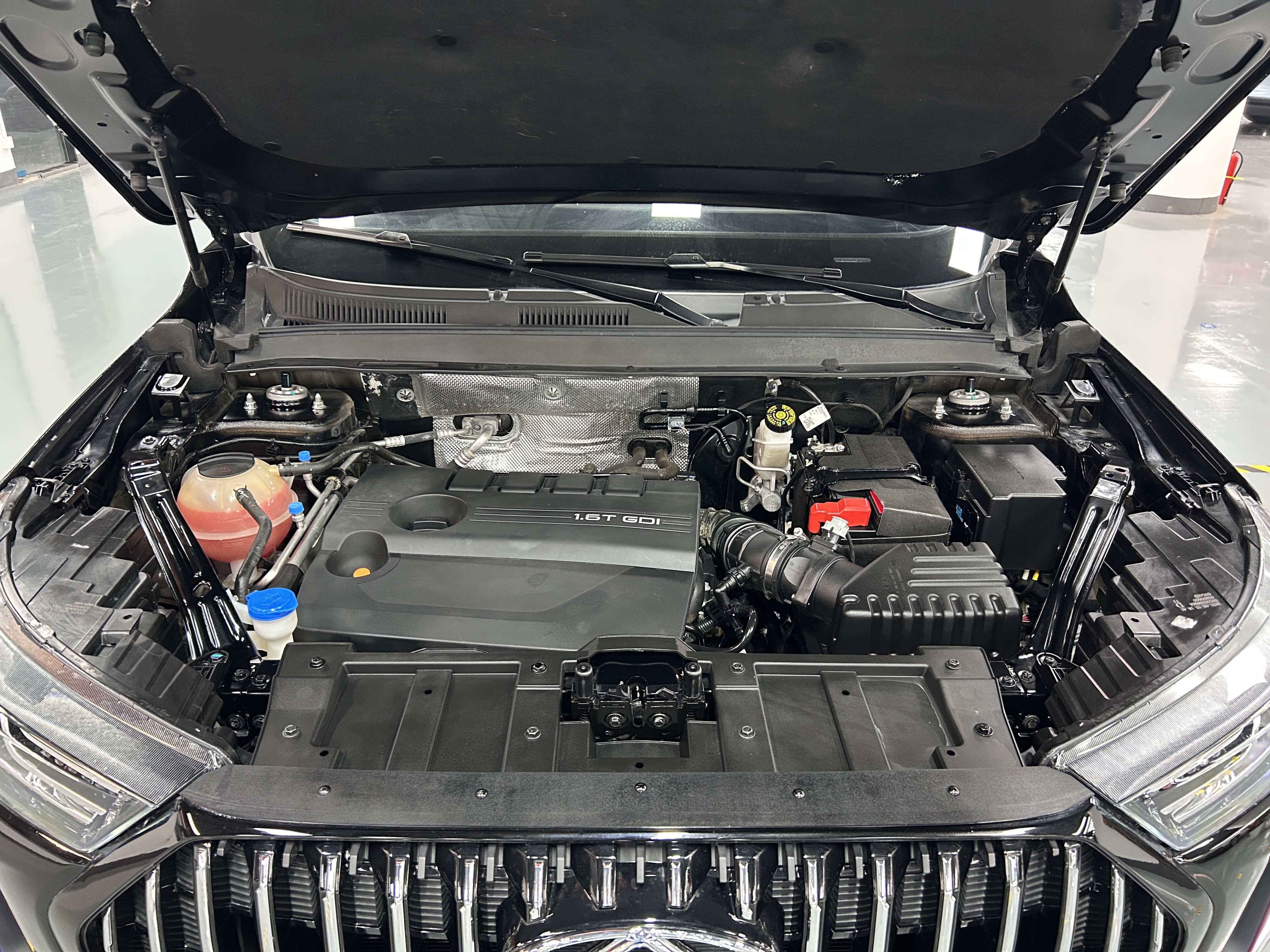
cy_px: 476
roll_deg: -0.6
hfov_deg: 67.3
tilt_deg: -26.8
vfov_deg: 53.1
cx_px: 635
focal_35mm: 26
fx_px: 954
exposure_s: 1/50
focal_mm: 5.7
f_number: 1.5
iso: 400
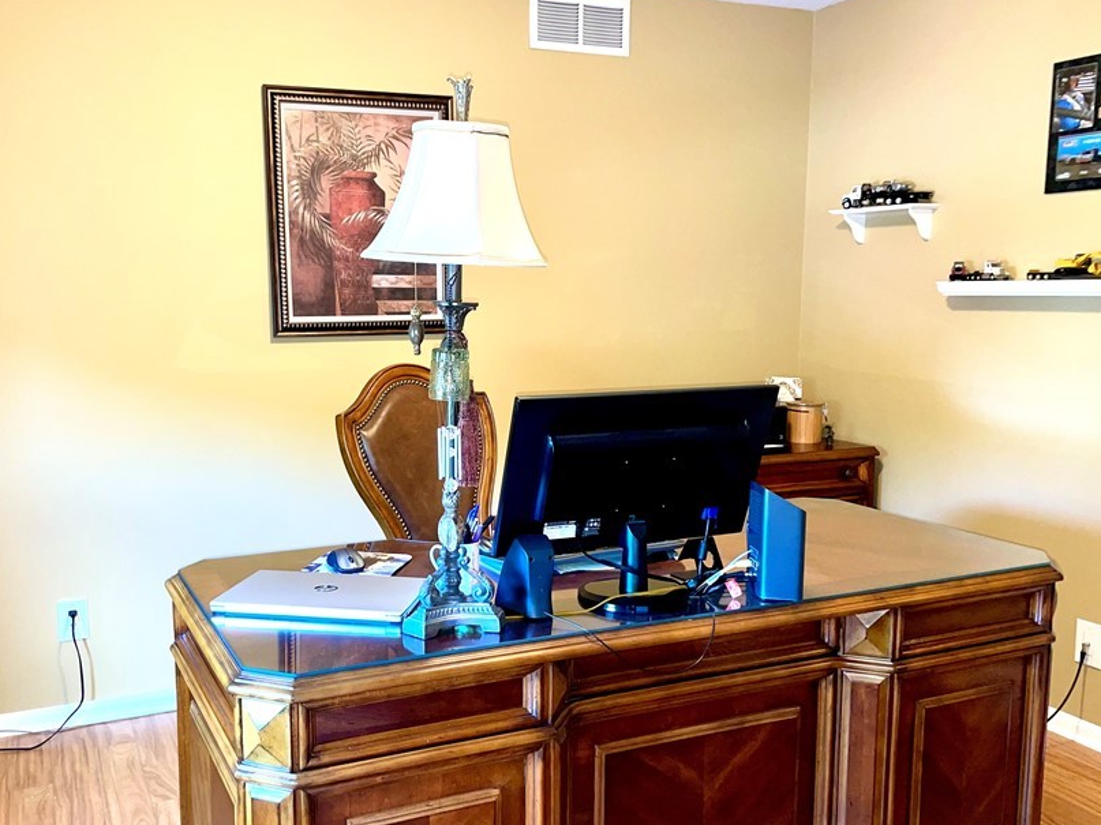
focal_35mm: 33
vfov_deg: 42.9
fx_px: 1049
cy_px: 447
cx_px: 456
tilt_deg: -8.6
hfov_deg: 55.1
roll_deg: +0.6
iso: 64
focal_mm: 4.2
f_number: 1.6
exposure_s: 1/15
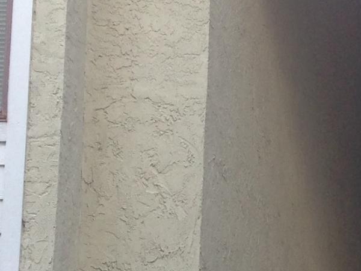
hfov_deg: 11.4
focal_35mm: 165
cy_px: 326
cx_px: 566
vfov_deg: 8.9
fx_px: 1721
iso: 50
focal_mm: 4.12
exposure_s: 1/134
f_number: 2.4
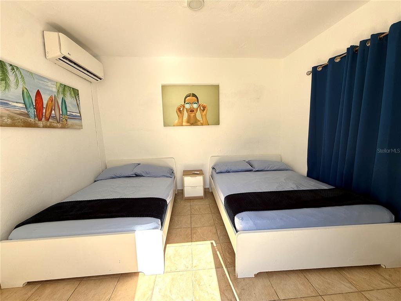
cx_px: 200
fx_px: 162
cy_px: 150
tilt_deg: -6.9
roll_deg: +1.8
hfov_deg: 102.1
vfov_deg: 85.7
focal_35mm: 14
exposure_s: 1/269
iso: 50
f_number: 2.2
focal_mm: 2.22
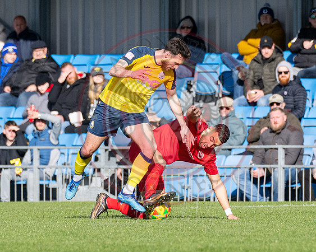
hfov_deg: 2.5
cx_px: 235
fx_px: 7386
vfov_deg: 2.0
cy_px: 126
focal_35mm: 790
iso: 400
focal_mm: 200
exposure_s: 1/3200
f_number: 4
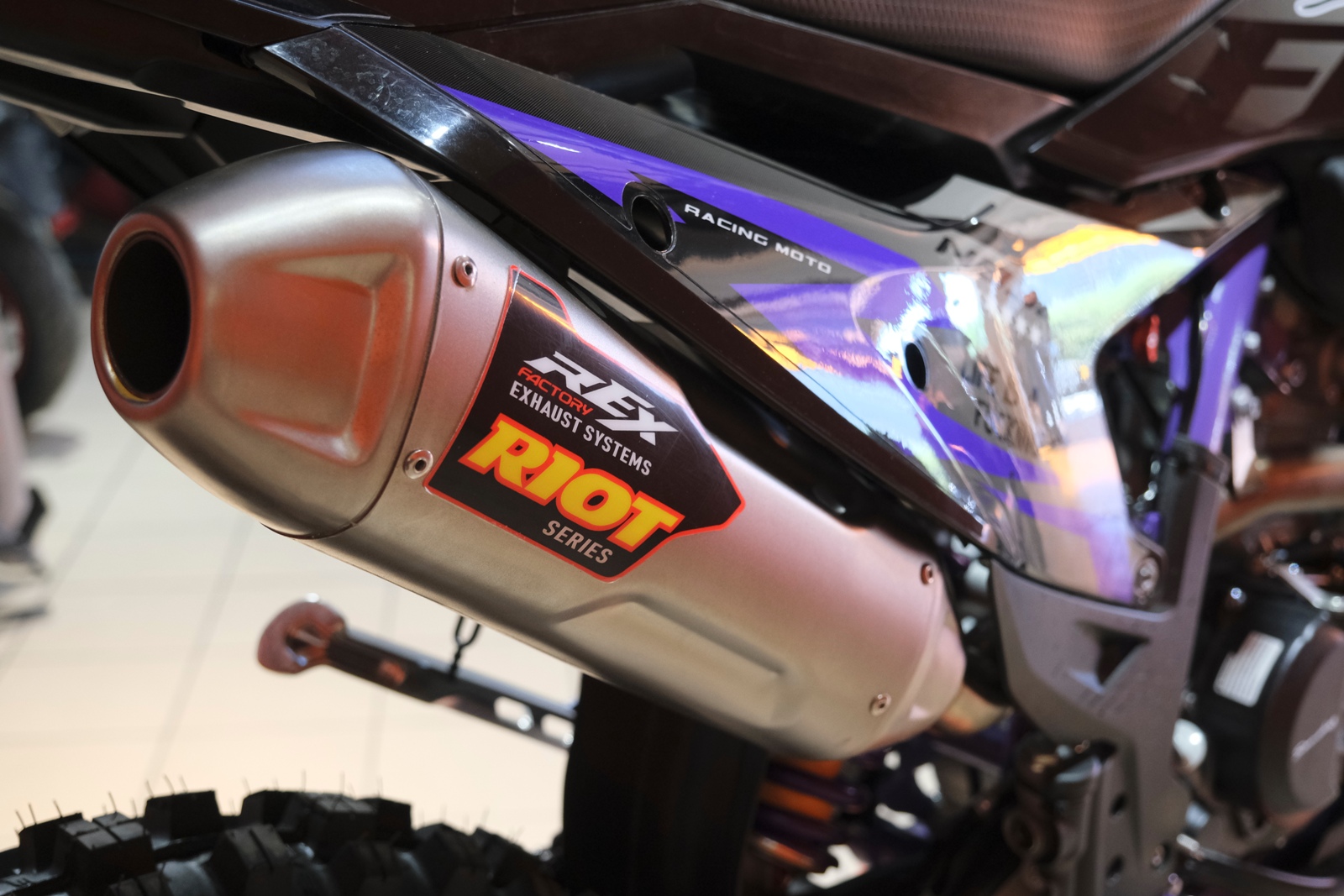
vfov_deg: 29.2
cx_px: 672
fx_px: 1717
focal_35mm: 46
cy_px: 448
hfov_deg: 42.7
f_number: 4
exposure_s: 1/100
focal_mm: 30.8
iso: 2000
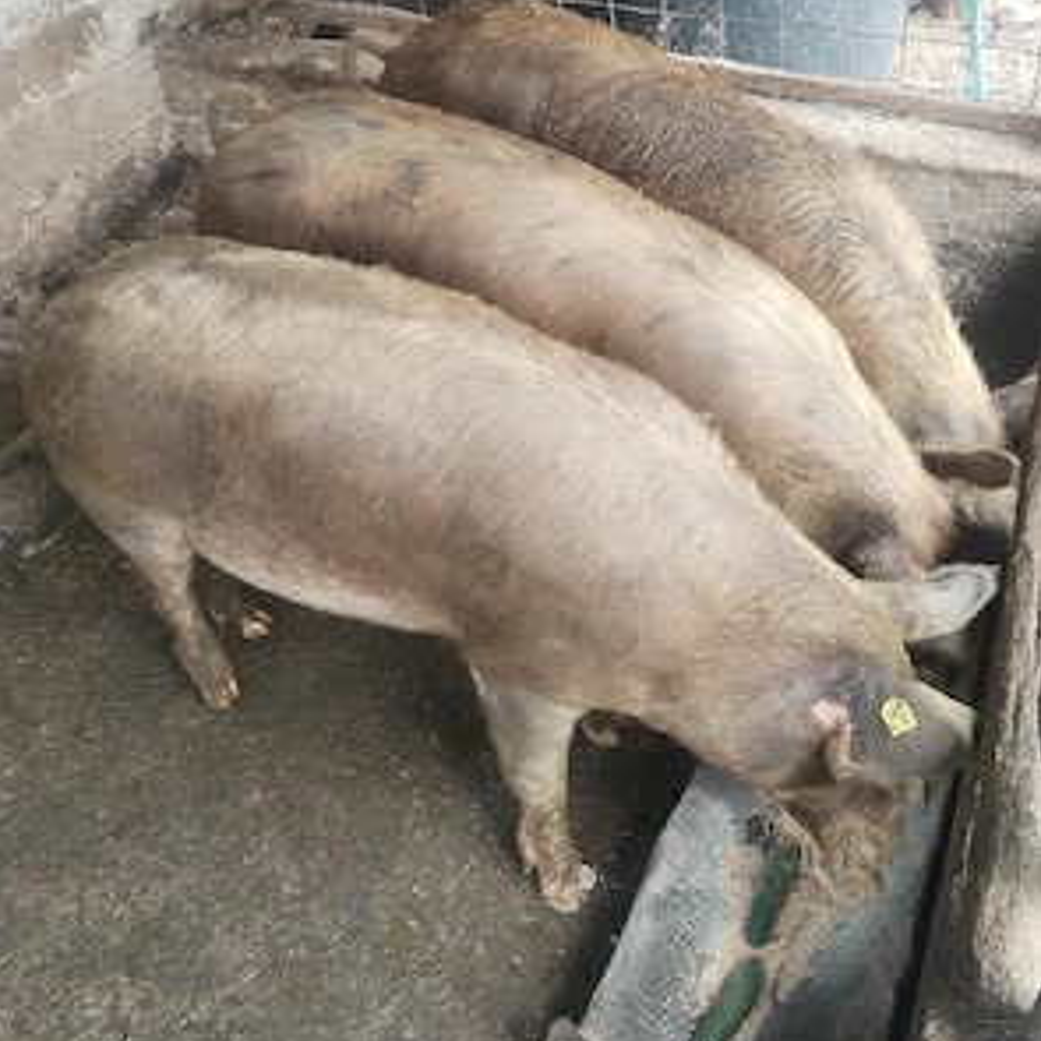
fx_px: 1225
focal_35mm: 36
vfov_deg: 45.6
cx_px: 519
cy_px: 385
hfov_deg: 46.0
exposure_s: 1/100
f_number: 1.8
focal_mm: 4.75
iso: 161
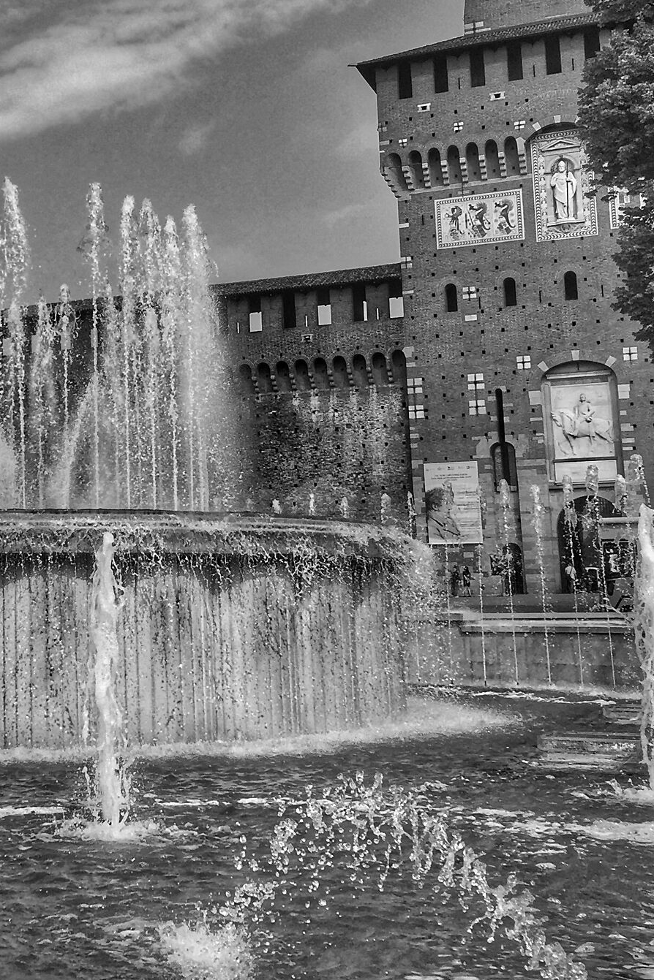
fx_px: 1471
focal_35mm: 54
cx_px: 27
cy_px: 376
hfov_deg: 24.1
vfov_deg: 36.7
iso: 32
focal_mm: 4.15
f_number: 2.2
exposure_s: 1/2475
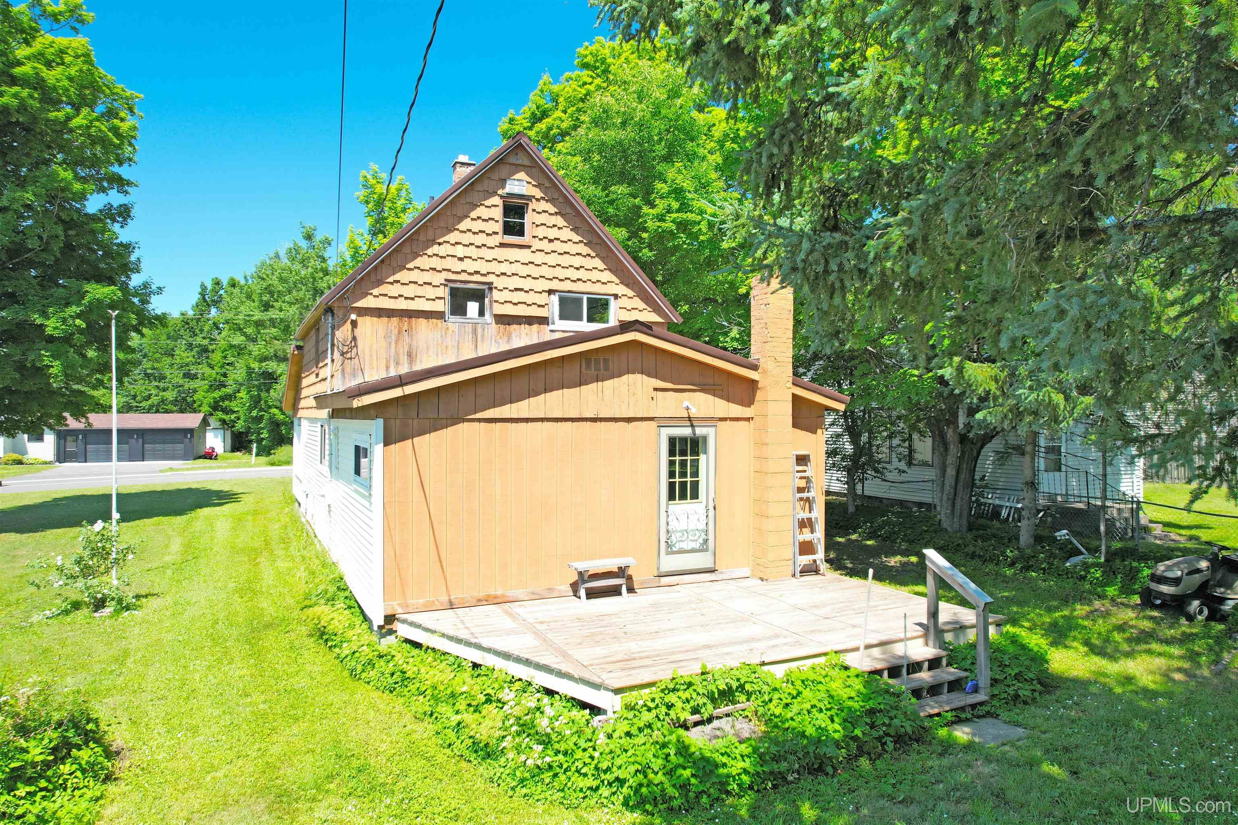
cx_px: 619
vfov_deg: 57.2
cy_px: 412
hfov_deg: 78.6
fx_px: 756
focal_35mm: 22
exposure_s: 1/250
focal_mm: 8.38
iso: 100
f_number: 2.8
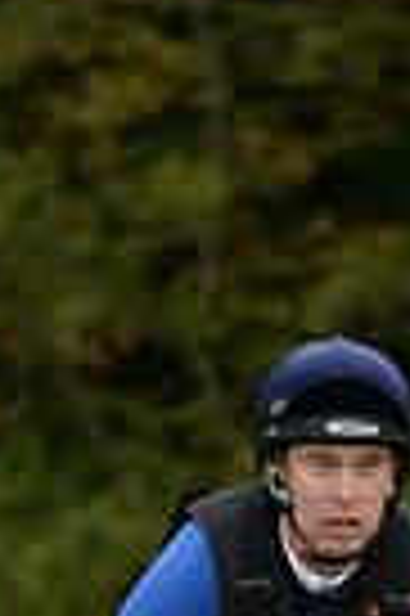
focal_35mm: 1689
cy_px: 1272
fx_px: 28925
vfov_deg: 1.2
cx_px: 311
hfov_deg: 0.8
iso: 1000
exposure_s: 1/1000
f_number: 5.6
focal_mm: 400
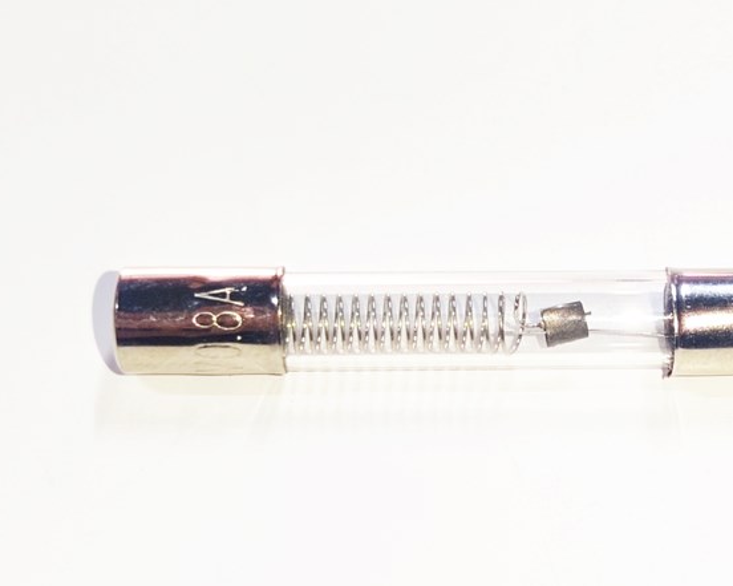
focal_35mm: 46
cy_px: 338
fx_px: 997
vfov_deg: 32.7
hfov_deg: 39.7
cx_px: 503
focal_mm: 4.74
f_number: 1.79
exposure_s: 1/50
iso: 145
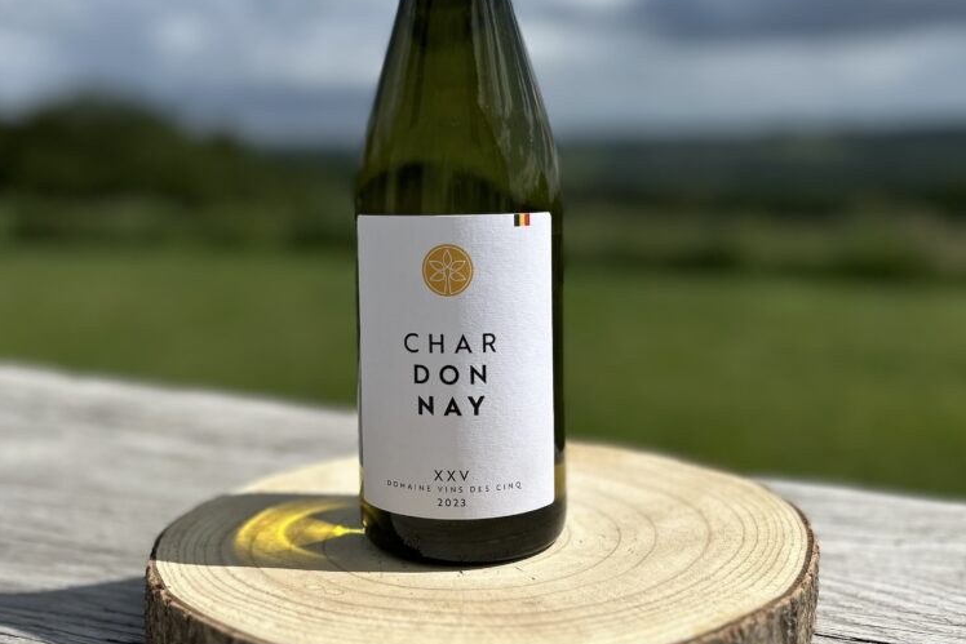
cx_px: 471
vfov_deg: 35.8
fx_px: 993
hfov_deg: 51.9
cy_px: 261
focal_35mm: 37
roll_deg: +1.5
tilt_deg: -6.3
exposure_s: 1/11364
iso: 50
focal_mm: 5.7
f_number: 1.5
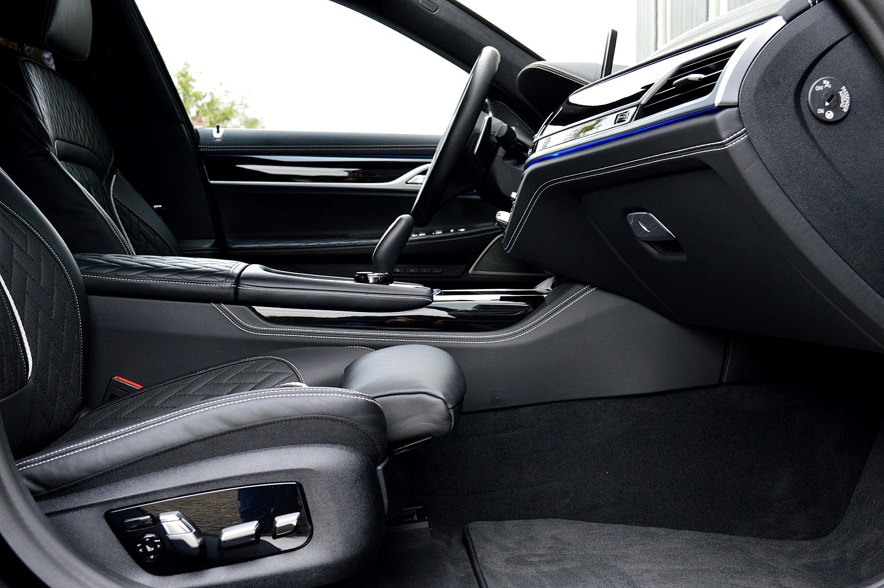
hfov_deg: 43.6
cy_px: 294
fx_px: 1104
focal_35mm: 45
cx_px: 442
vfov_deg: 29.8
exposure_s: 1/60
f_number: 8
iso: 720
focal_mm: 30
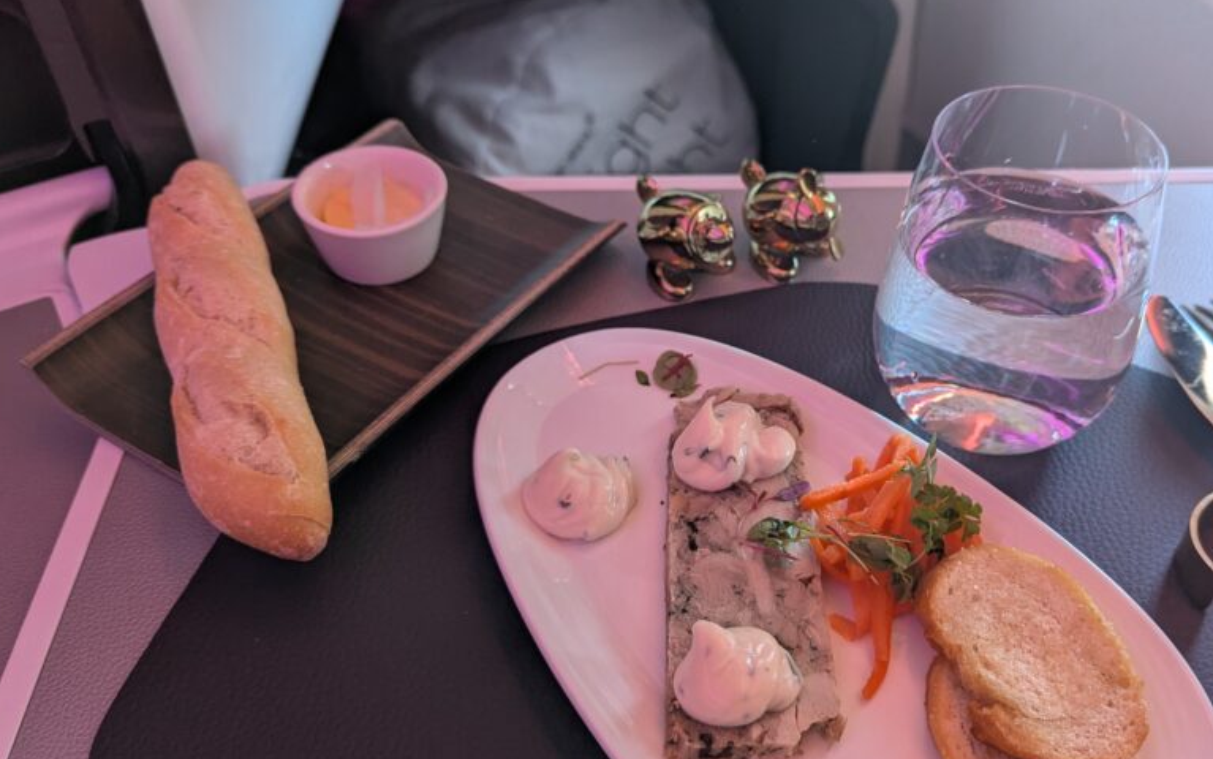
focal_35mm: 34
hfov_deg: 56.2
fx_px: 1124
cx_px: 734
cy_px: 423
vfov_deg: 37.3
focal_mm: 6.81
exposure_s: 1/99.5
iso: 317
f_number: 1.85
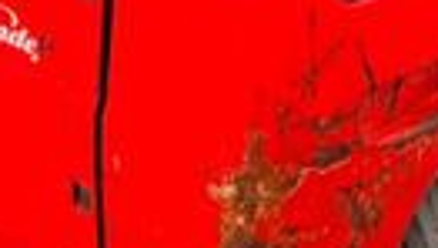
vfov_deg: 9.3
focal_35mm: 120
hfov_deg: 17.8
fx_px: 1395
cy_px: -292
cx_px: 231
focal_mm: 6.76
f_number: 1.78
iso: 100
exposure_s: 1/1689
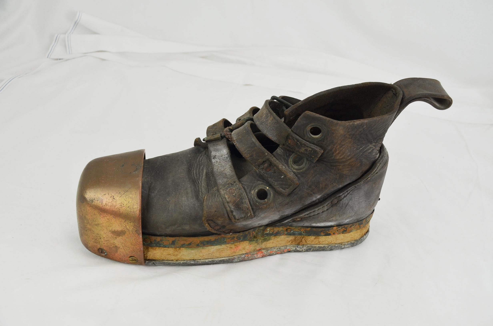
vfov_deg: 28.8
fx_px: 635
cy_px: 163
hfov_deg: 42.4
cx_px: 246
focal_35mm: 46
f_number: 5.6
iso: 250
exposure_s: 1/125
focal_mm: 31
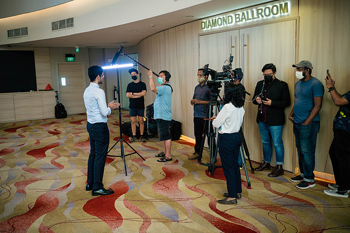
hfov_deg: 55.3
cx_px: 175
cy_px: 116
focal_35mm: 34
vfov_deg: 38.6
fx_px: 334
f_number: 2.8
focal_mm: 16
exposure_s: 1/125
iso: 500
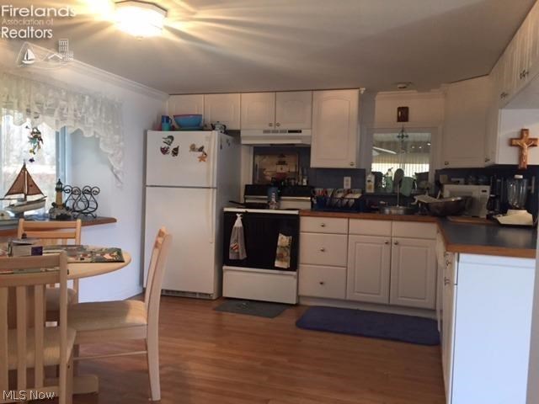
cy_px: 202
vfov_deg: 48.2
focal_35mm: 29
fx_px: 452
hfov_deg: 61.7
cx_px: 270
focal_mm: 4.15
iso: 160
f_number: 2.2
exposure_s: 1/30
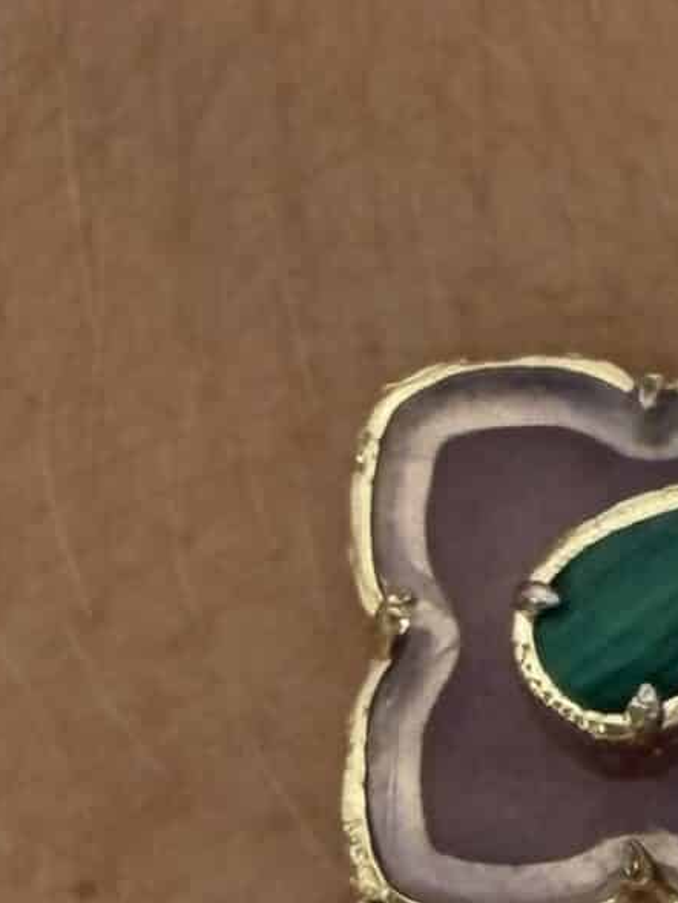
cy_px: 929
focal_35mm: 113
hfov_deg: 12.7
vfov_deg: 17.0
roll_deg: +5.0
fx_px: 2950
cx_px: 865
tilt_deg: -19.7
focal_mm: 2.22
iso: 80
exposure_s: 1/121
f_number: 2.2
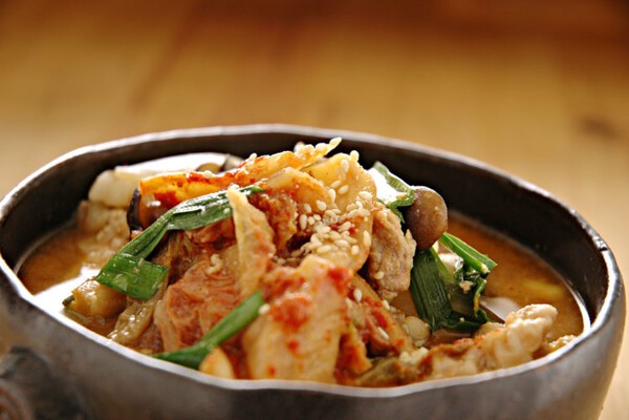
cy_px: 210
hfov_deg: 19.5
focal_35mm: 105
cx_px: 314
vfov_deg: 13.0
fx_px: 1834
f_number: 4.5
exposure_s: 1/10
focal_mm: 70
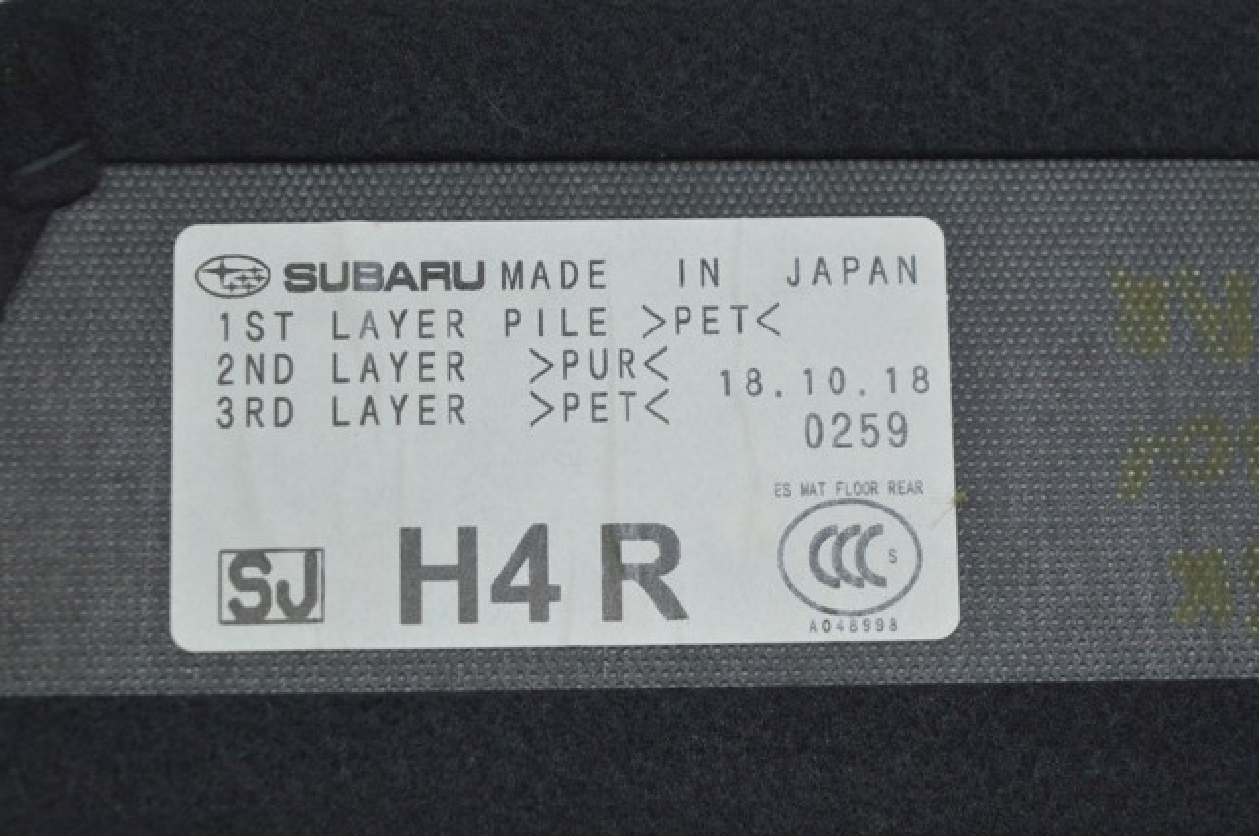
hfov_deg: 24.6
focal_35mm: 82
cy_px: 418
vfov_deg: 16.5
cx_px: 630
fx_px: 2882
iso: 400
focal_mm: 55
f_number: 5.6
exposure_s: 1/40
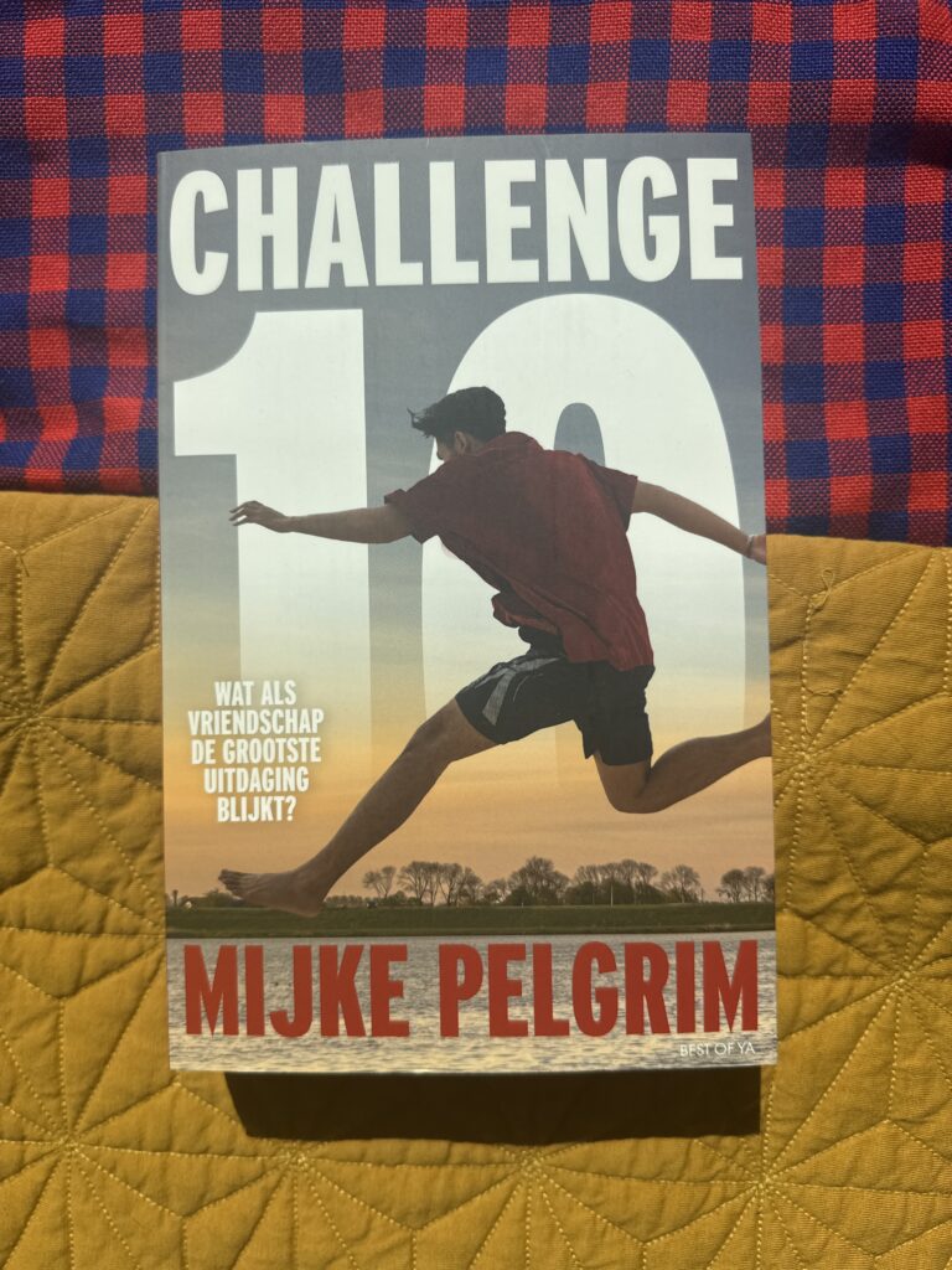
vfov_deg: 71.6
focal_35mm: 24
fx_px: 880
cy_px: 635
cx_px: 476
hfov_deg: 56.8
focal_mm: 6.76
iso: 80
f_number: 1.78
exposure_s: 1/8130
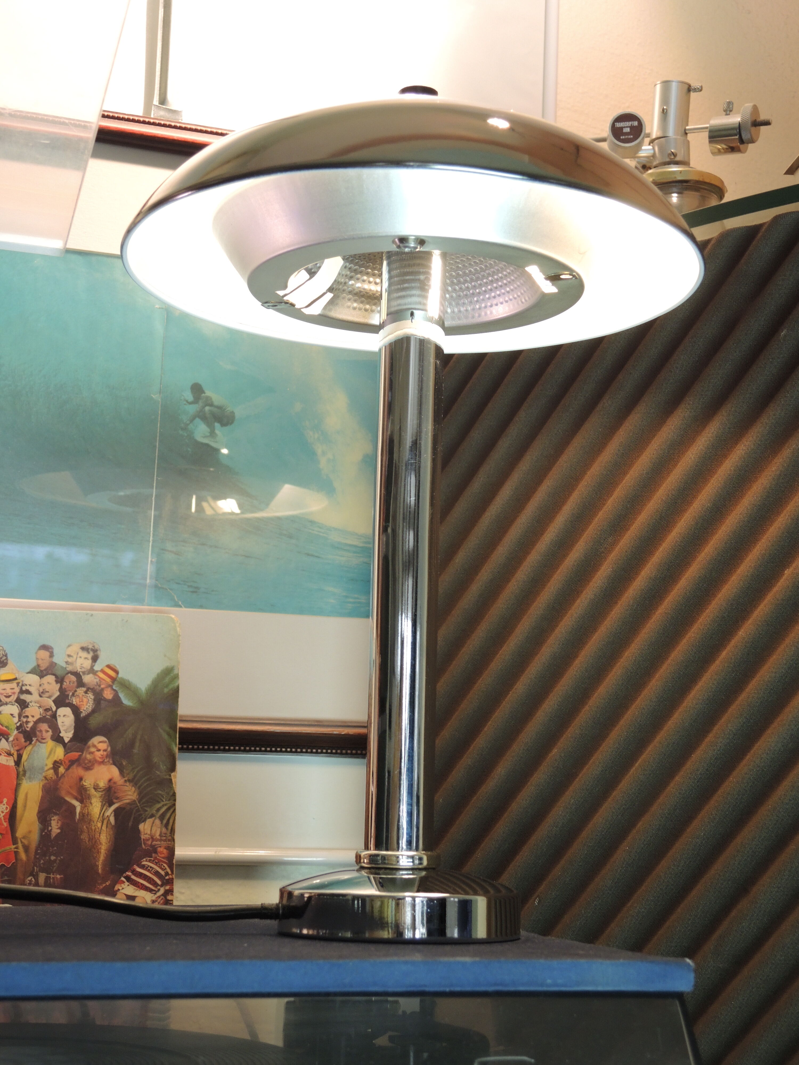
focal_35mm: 50
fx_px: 1539
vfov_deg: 38.2
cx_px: 400
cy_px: 532
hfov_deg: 29.1
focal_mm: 11
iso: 320
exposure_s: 1/50
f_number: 2.8
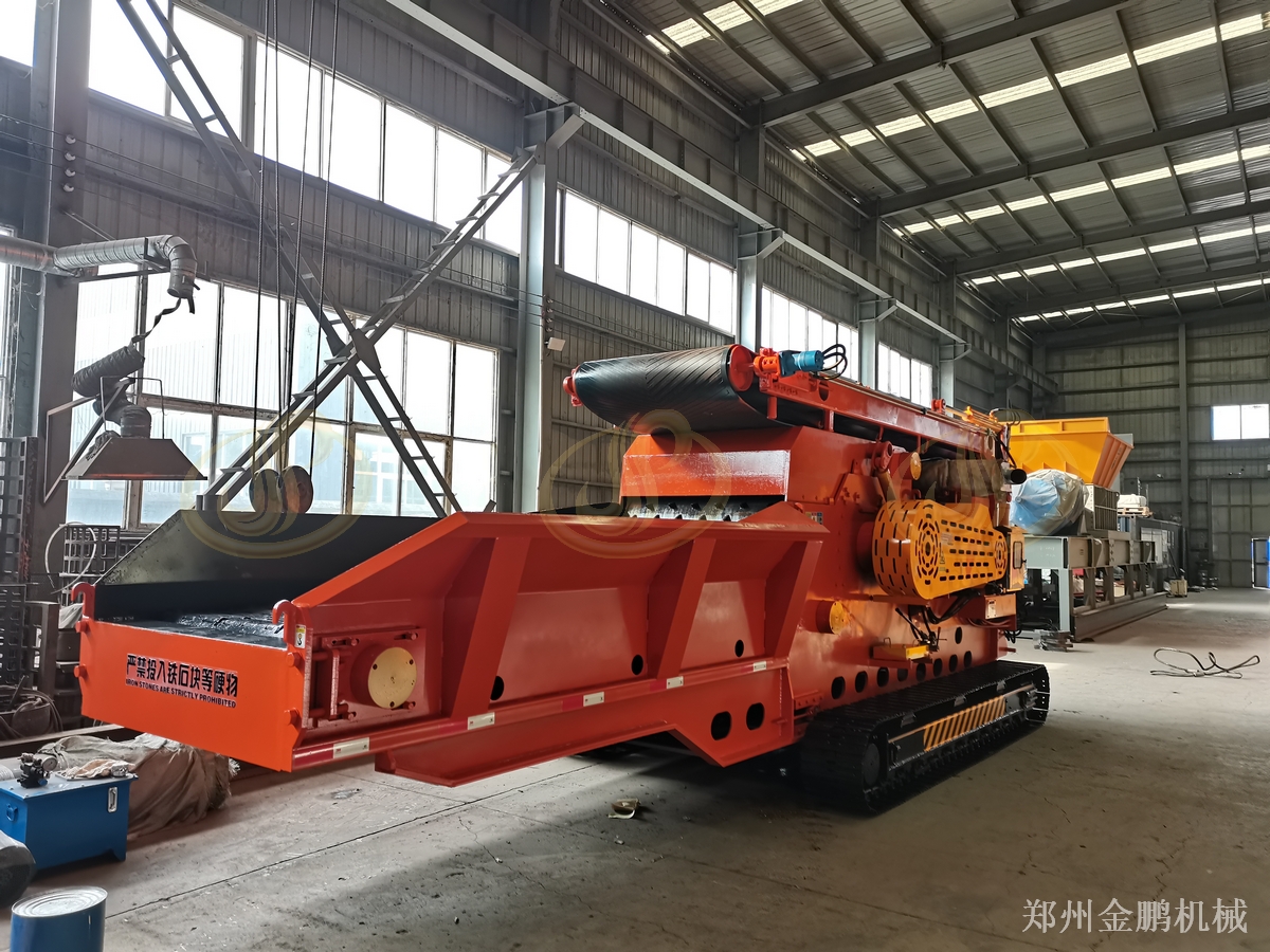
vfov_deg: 53.1
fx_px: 954
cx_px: 635
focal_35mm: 26
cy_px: 476
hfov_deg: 67.3
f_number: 1.8
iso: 250
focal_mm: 5.58
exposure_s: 1/100
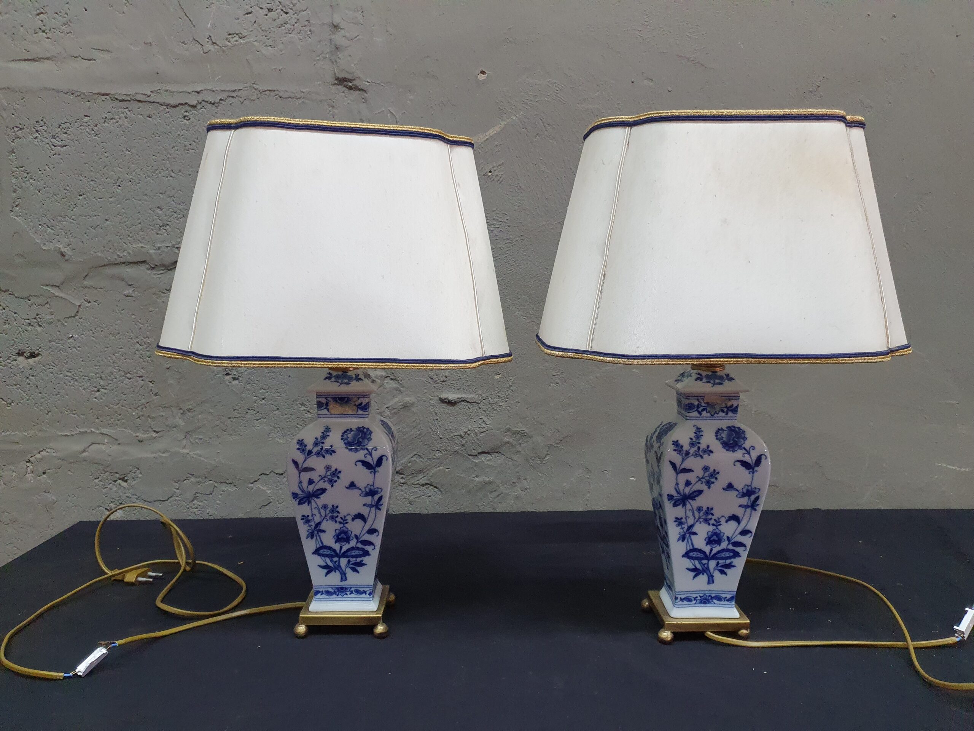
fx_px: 732
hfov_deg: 67.3
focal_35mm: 26
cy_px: 366
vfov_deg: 53.1
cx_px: 487
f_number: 1.5
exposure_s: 1/100
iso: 320
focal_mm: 4.32
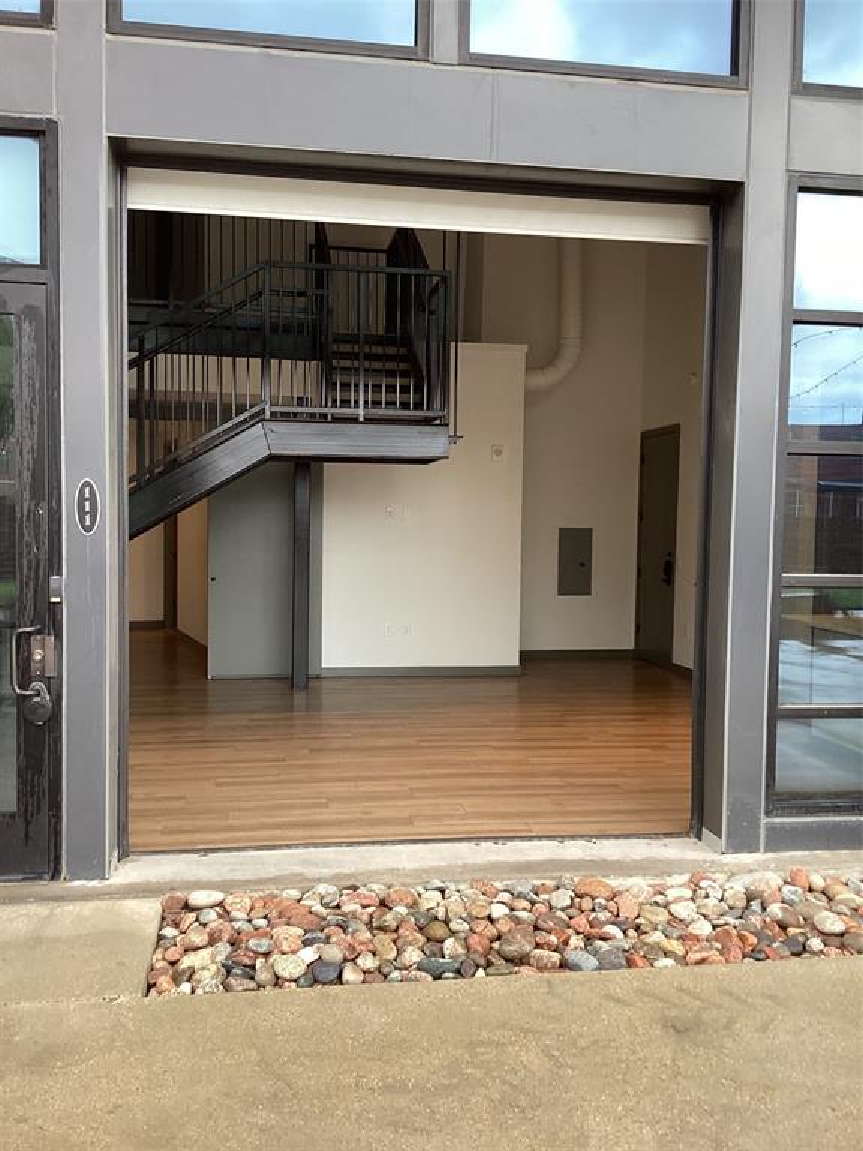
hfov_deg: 45.4
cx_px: 432
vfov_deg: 58.4
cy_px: 576
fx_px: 1030
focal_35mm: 31
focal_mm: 3.3
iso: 50
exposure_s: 1/60
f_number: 2.4
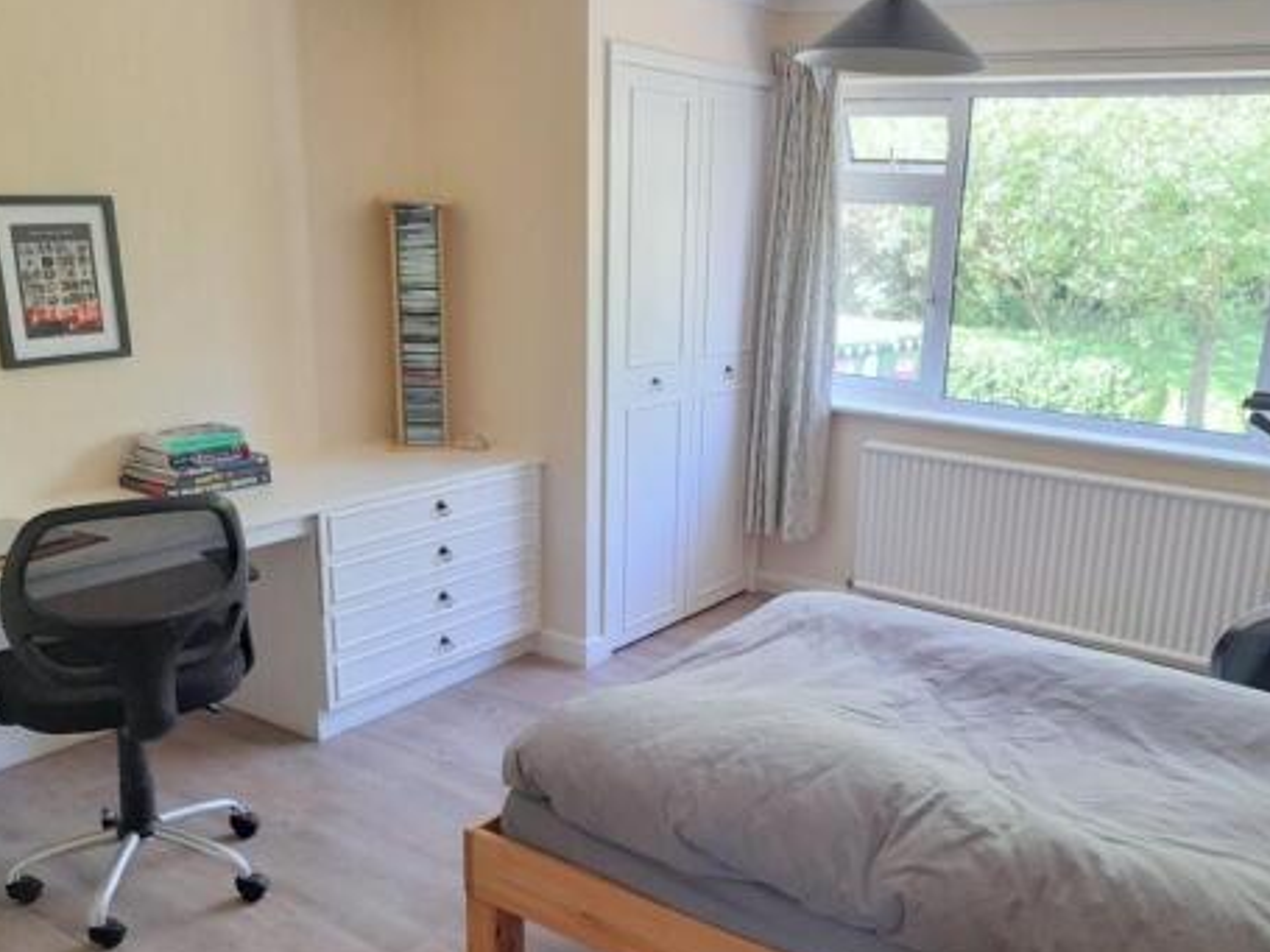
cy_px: 551
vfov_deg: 44.0
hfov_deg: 56.5
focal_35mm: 32
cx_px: 752
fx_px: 1174
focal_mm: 4.6
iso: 100
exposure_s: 1/60
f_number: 2
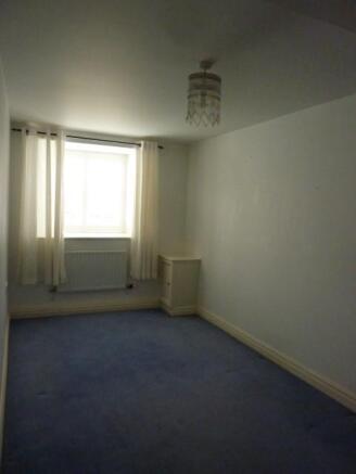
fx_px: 343
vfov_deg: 69.4
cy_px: 237
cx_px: 178
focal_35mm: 25
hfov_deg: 54.9
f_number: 3.3
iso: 640
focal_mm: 4.1
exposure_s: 1/30
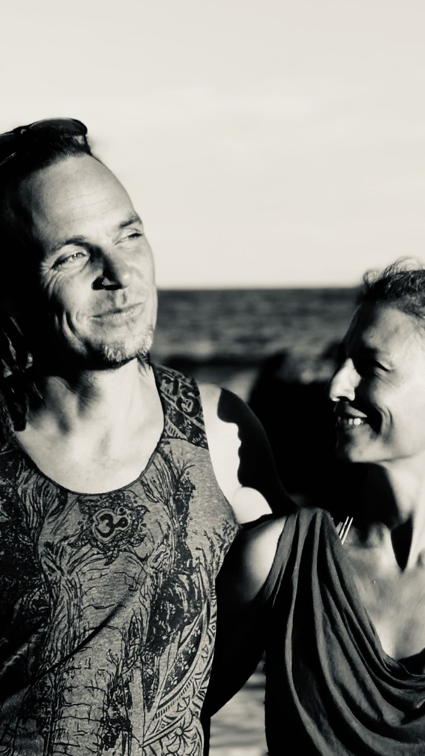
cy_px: 418
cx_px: 206
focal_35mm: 67
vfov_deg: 31.4
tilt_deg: -8.9
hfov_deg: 18.0
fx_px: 1343
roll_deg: -0.1
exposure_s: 1/1311
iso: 32
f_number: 1.6
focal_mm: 5.96
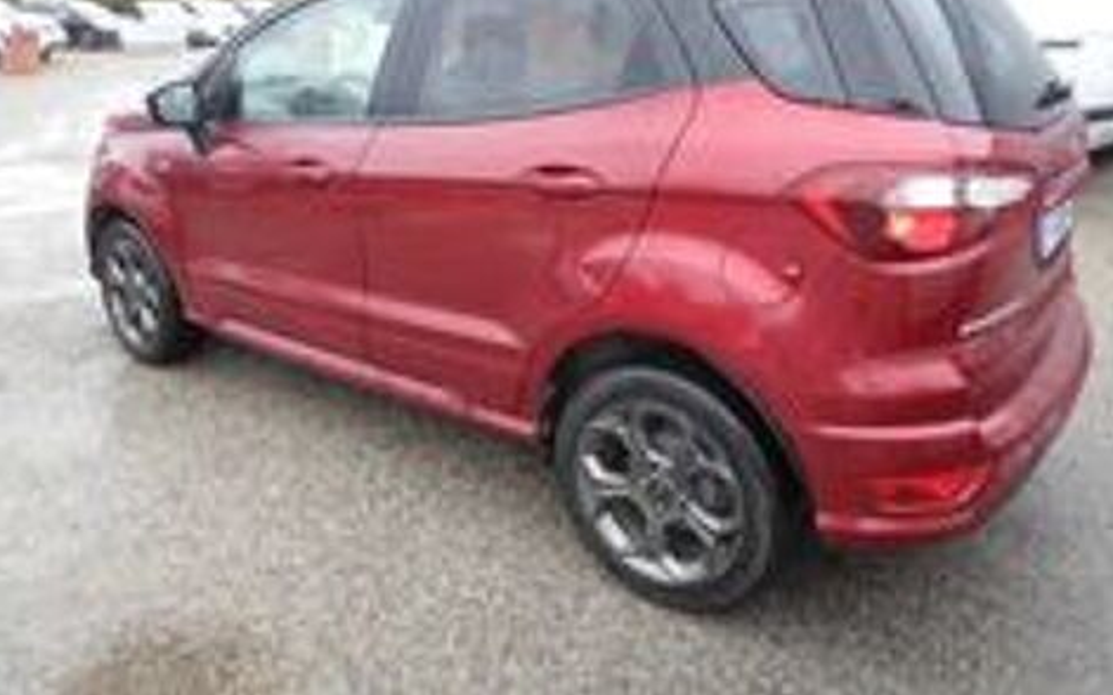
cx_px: 555
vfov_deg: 45.7
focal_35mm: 27
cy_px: 274
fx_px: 819
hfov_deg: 68.4
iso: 80
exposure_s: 1/30
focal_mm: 4.5
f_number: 2.5
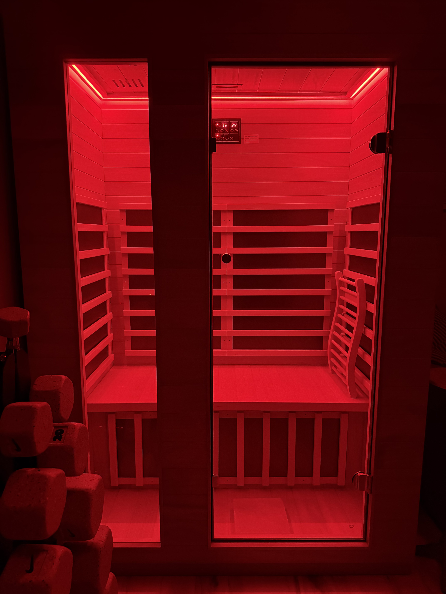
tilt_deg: -8.6
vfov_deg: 71.6
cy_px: 297
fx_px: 412
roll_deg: +0.3
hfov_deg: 56.8
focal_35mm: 24
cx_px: 223
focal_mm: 6.76
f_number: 1.78
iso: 1000
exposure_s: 1/28
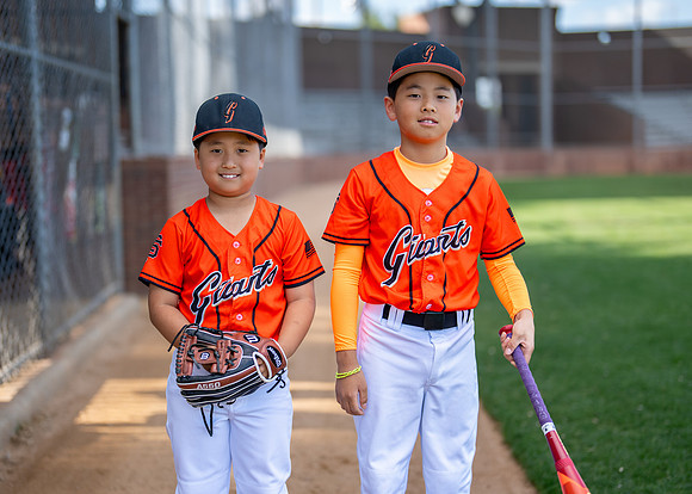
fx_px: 1215
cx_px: 311
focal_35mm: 62
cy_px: 279
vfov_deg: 23.0
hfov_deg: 31.8
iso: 125
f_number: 1.2
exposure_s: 1/2000
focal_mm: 50
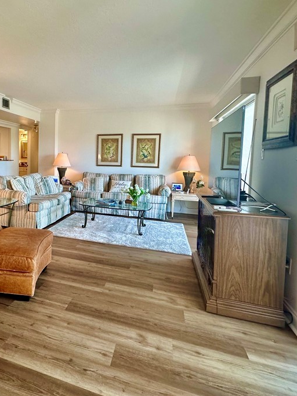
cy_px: 174
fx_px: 240
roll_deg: -1.7
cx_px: 75
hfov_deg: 60.0
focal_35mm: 21
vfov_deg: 78.7
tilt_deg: -5.2
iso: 160
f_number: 2.2
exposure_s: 1/120
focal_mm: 2.22
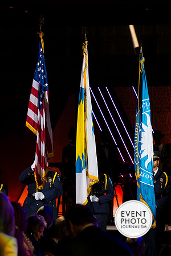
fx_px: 1119
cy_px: 128
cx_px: 86
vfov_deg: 13.1
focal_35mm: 157
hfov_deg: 8.7
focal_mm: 105
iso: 720
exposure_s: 1/200
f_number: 3.5
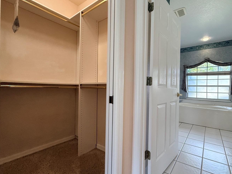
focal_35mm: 17
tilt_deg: +0.1
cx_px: 136
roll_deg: -1.2
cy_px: 89
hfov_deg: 90.2
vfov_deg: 74.7
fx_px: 114
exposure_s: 1/120
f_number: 2.2
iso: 320
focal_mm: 2.22
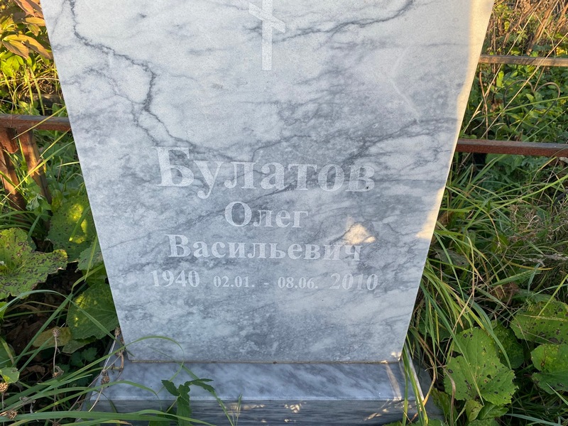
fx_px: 427
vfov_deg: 53.1
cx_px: 284
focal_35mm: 26
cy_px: 213
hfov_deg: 67.3
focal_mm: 4.25
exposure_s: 1/444
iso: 32
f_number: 1.8
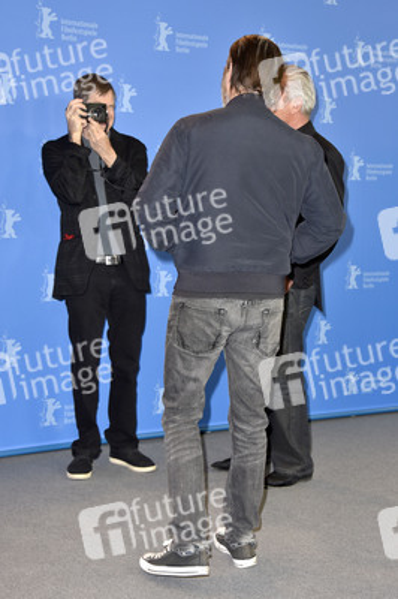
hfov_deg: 23.3
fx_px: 963
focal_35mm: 58
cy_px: 300
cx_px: 199
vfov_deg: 34.5
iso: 640
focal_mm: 58
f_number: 5.6
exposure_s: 1/160
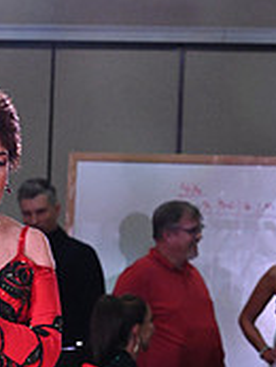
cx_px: -82
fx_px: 4109
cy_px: 458
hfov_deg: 3.8
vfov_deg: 5.1
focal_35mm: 387
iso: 5000
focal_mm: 120
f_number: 7.1
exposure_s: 1/320
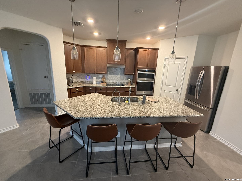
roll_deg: -2.7
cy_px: 90
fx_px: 98
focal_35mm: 14
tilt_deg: -11.7
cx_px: 121
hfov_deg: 102.1
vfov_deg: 85.7
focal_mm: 2.22
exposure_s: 1/60
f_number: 2.2
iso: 400
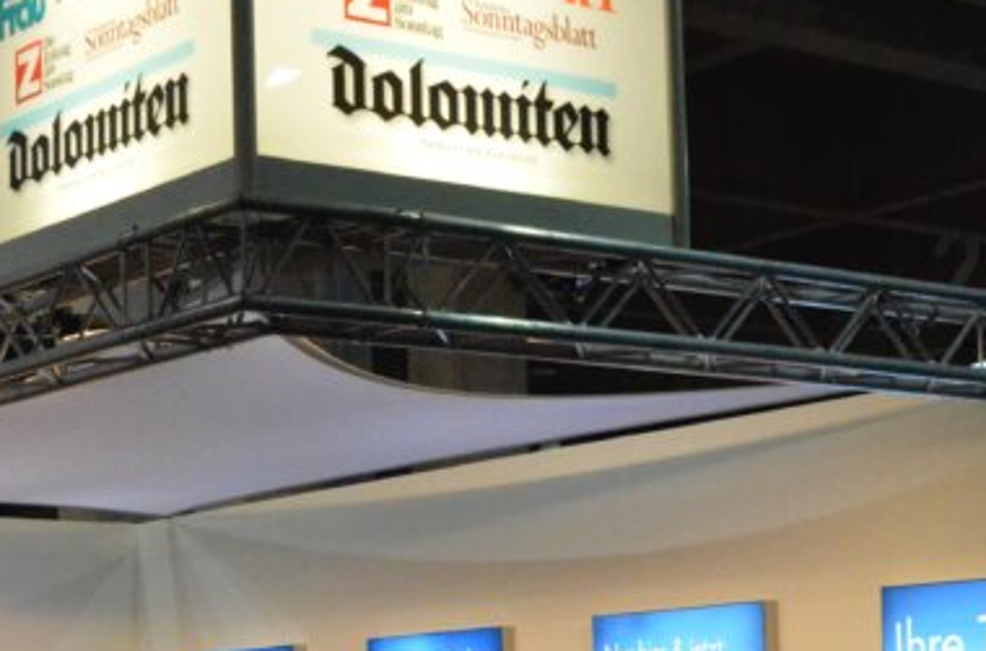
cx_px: 301
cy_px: 682
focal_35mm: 89
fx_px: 2431
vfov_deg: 14.9
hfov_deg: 22.8
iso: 6400
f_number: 9
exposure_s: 1/320
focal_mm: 22
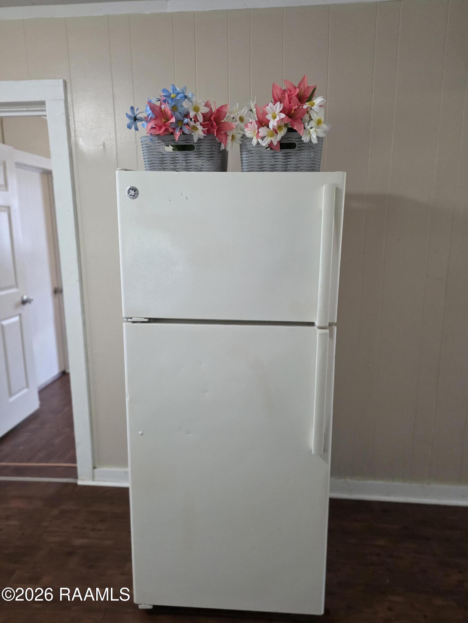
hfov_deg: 58.9
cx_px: 234
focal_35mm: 23
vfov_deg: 73.9
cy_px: 312
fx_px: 415
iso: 800
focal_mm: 6.25
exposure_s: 1/120
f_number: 1.7
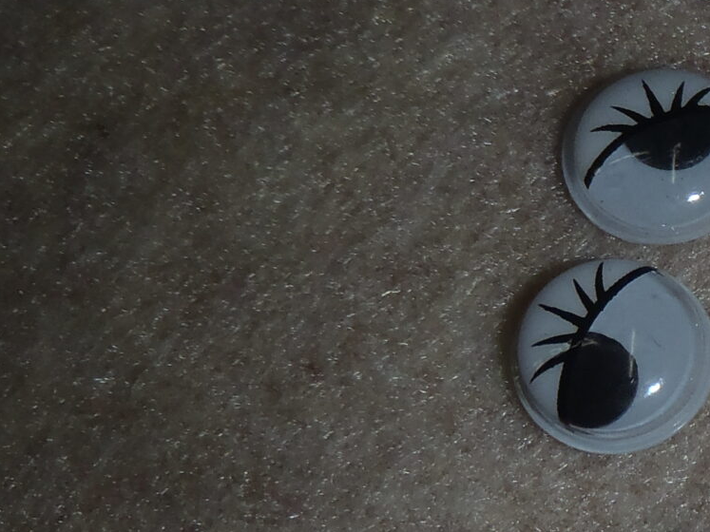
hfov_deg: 18.6
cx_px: 986
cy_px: 383
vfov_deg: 15.3
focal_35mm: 96
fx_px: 1969
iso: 100
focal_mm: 5
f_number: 11
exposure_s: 1/30
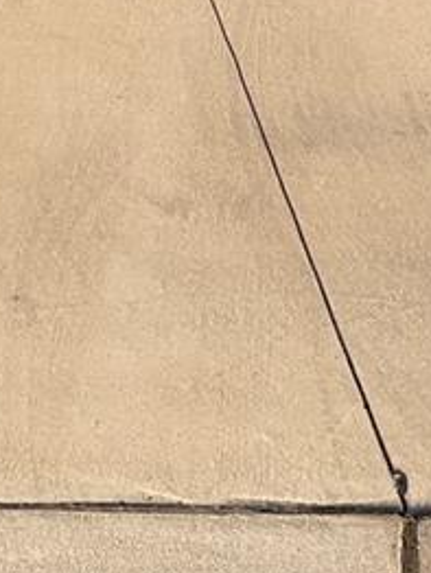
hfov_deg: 12.4
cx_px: 392
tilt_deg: -7.5
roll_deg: +1.7
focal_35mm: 119
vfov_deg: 15.5
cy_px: -221
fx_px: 1972
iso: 50
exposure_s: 1/2882
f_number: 1.6
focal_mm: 4.2
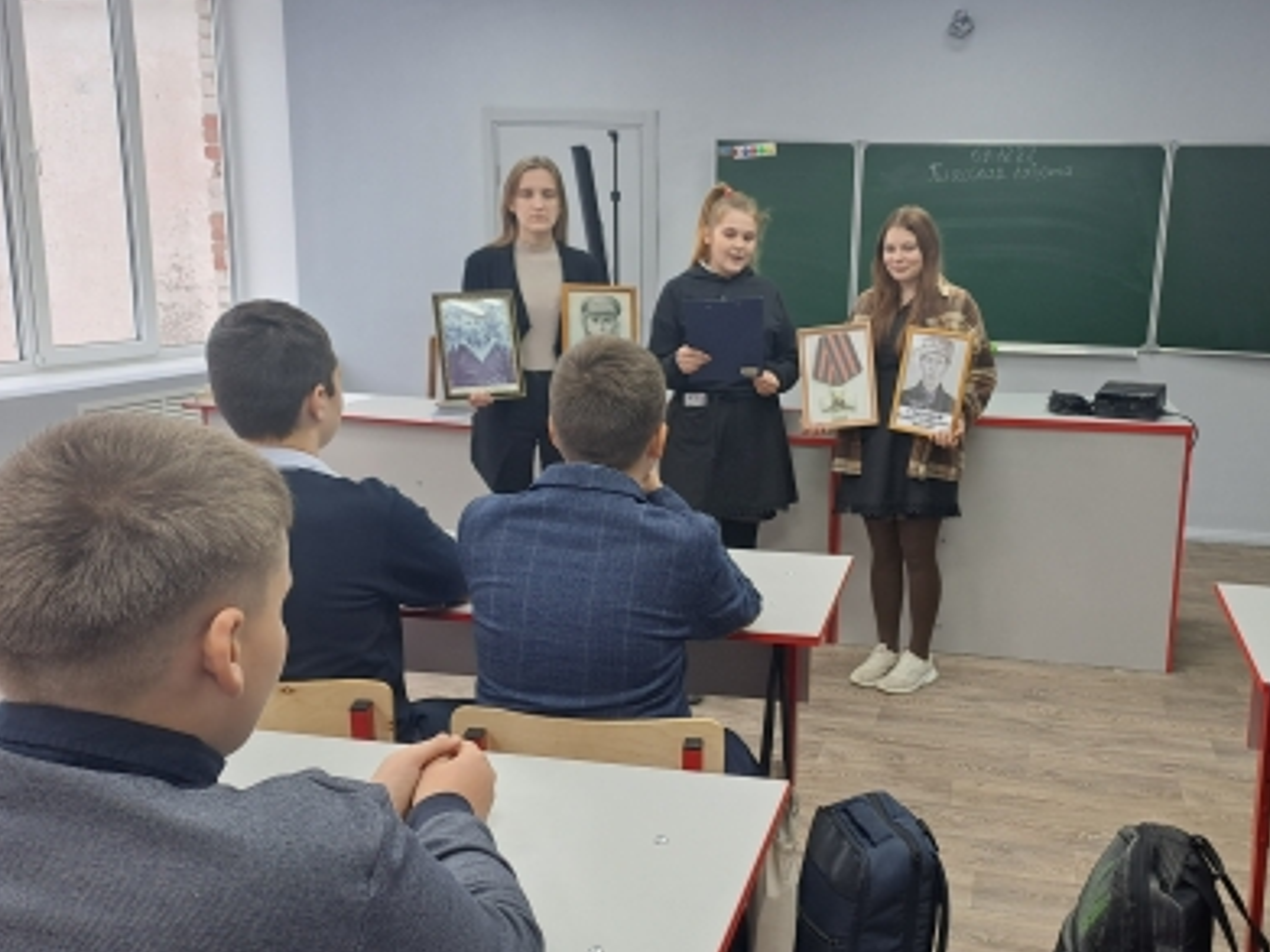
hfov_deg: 56.1
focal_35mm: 32
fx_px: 1174
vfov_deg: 44.1
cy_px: 495
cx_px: 802
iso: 64
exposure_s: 1/50
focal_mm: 4.65
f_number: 1.8
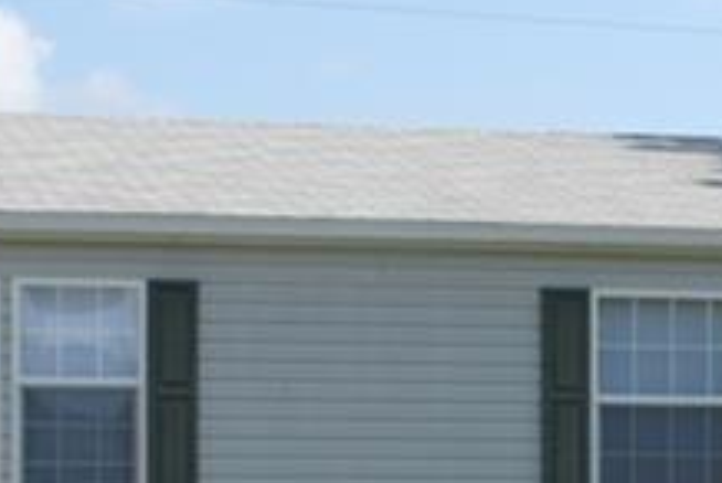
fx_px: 3394
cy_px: 506
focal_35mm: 169
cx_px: 586
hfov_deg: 12.1
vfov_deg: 8.1
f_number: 7.1
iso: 100
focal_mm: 24
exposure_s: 1/250
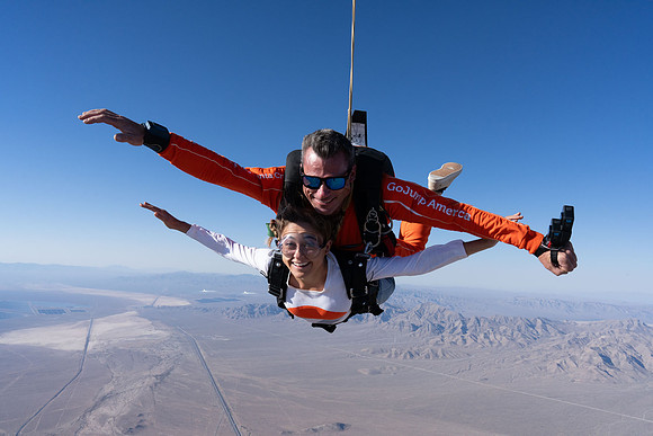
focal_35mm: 24
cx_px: 326
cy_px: 218
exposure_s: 1/2000
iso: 800
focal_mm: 24
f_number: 10
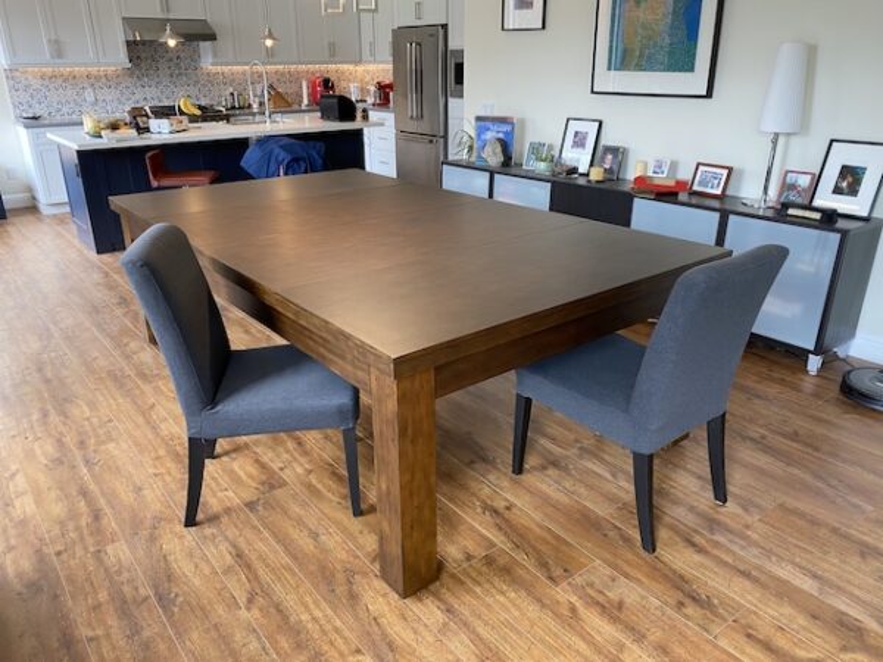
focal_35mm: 26
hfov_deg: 67.3
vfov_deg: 53.1
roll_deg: +0.6
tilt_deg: -21.6
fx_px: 663
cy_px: 331
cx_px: 442
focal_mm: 4.25
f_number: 1.8
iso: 80
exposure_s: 1/60
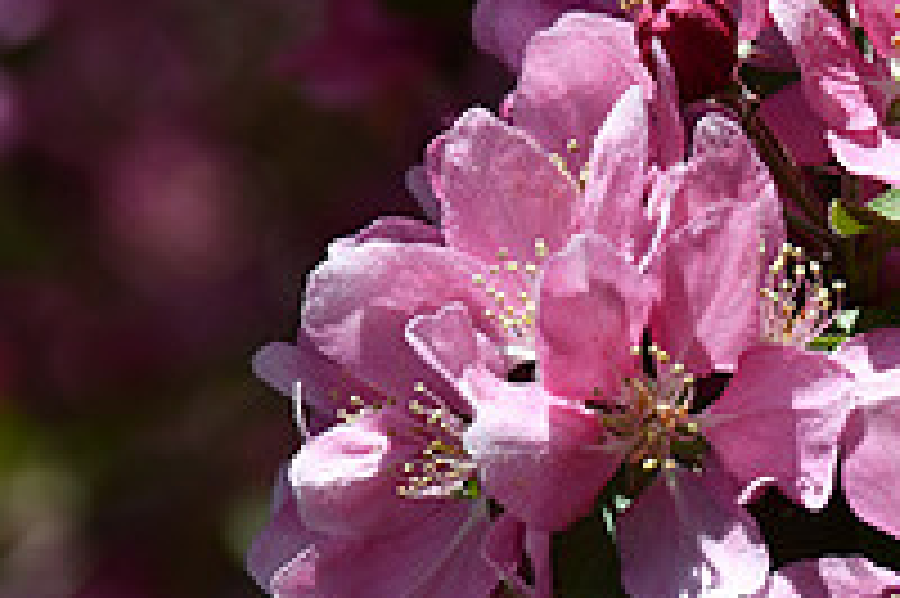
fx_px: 14663
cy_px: 312
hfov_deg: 3.5
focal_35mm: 587
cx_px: 828
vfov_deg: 2.3
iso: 200
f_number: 7.1
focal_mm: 135
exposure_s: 1/500
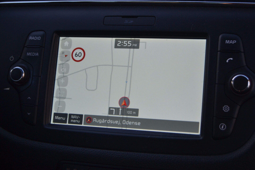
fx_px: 478
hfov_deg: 29.9
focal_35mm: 68
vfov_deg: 20.2
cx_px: 128
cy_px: 85
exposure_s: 1/125
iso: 180
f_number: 5.6
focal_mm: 45
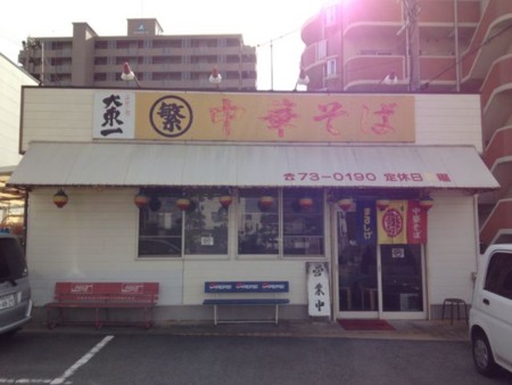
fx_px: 488
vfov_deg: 43.0
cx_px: 256
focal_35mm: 33
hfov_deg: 55.3
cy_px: 192
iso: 50
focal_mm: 4.13
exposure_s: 1/1232
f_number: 2.4
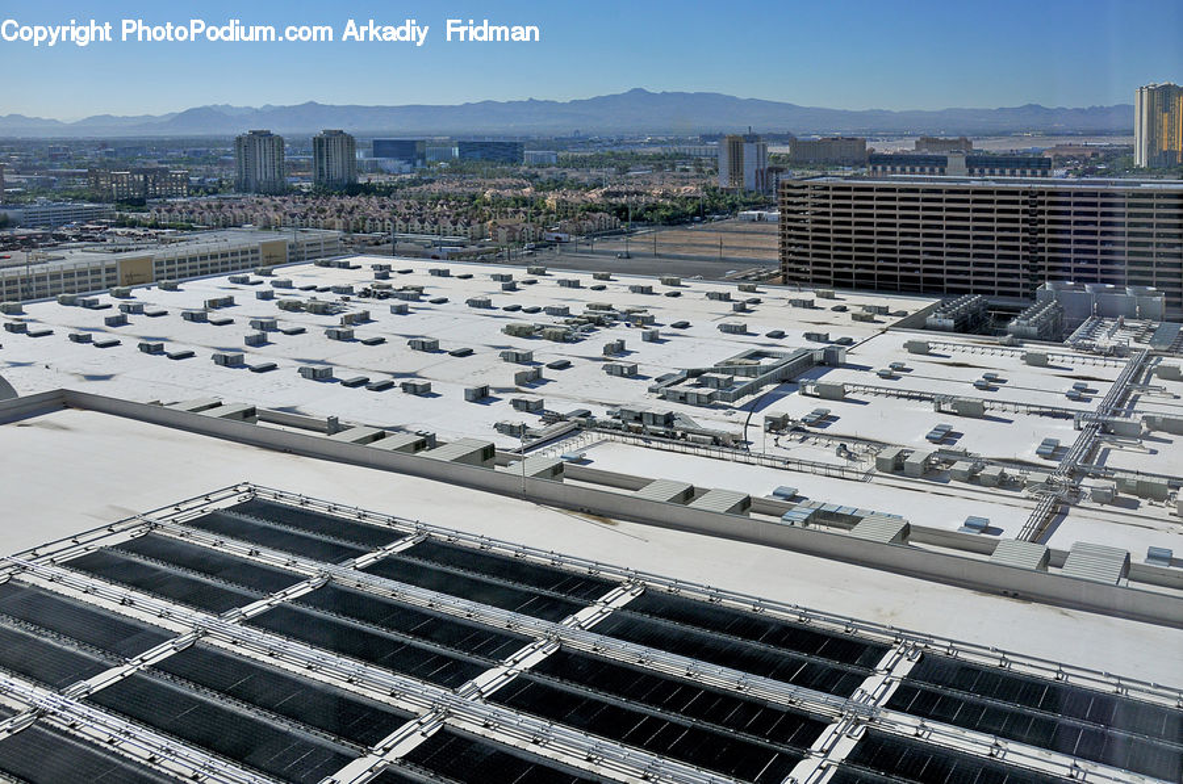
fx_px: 1083
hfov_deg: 57.3
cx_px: 592
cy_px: 392
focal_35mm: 33
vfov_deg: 39.8
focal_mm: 22
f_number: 6.3
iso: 200
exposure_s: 1/200
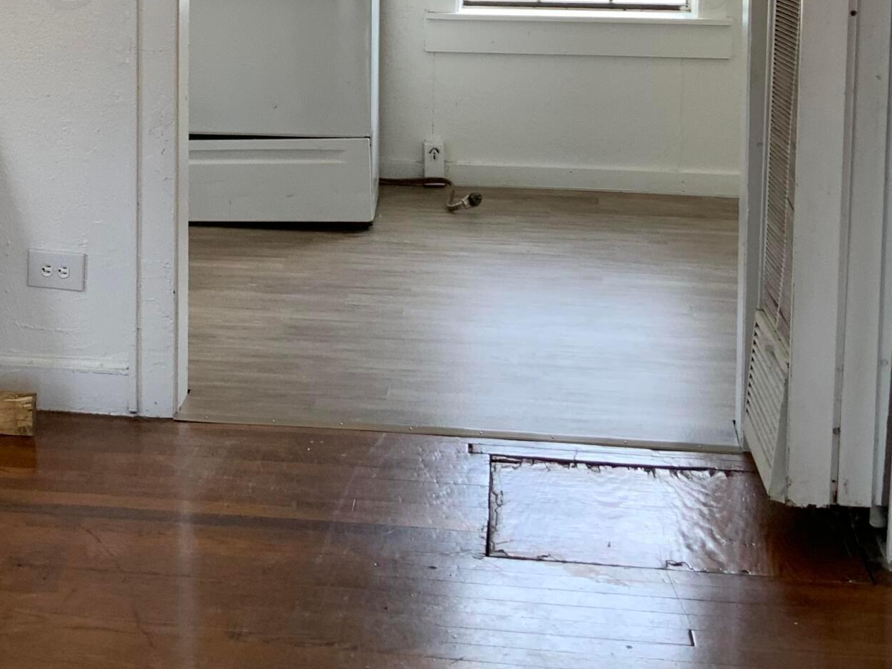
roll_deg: -0.5
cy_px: -50
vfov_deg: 20.1
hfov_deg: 27.3
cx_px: 190
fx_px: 1804
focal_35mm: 70
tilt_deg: -3.6
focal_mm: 3
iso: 32
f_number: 1.8
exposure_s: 1/120
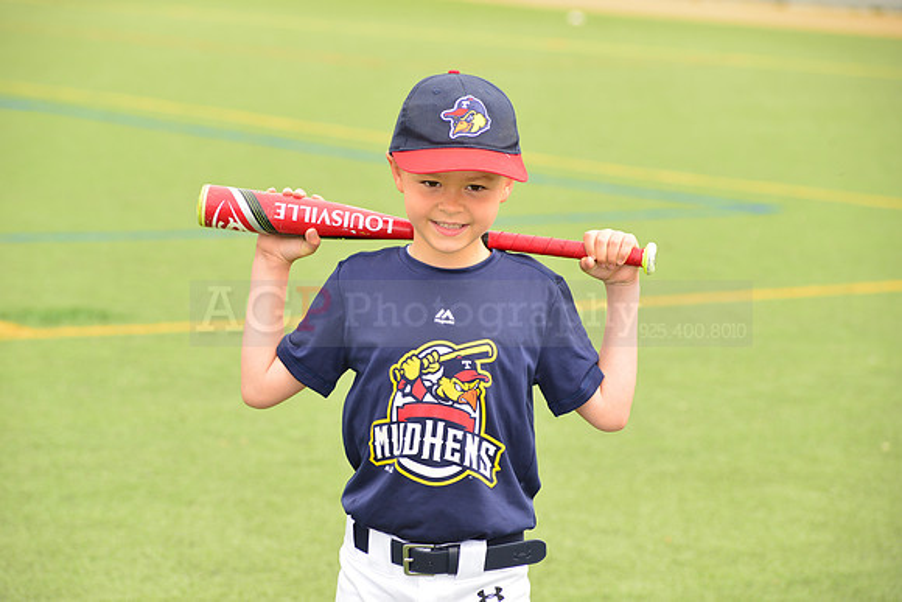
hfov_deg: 12.8
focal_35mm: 160
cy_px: 301
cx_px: 451
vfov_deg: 8.6
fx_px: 4010
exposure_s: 1/200
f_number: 8
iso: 250
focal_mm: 160
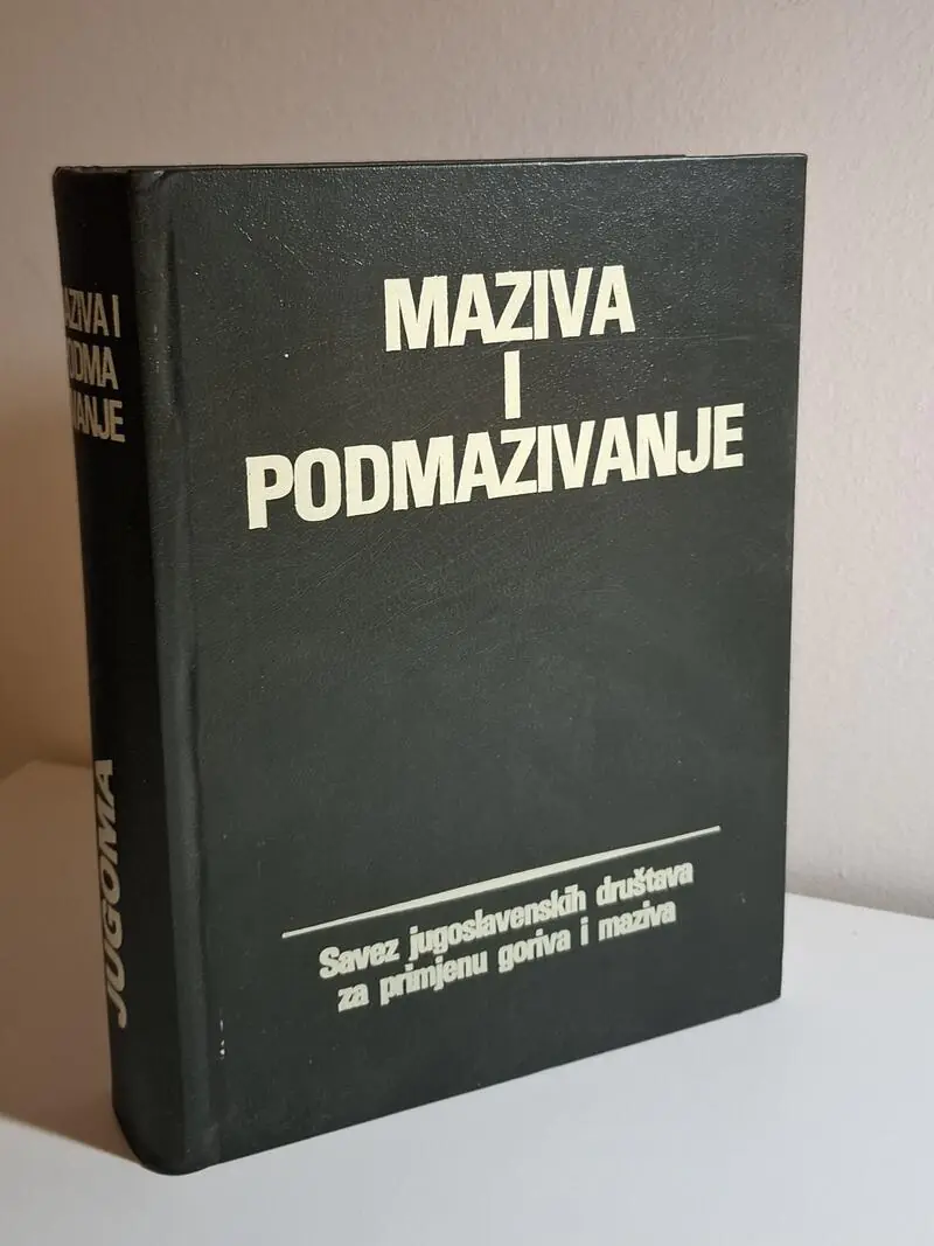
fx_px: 828
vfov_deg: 73.9
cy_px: 623
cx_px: 467
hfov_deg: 58.9
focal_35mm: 23
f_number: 1.8
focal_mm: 5.54
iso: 320
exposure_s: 1/33
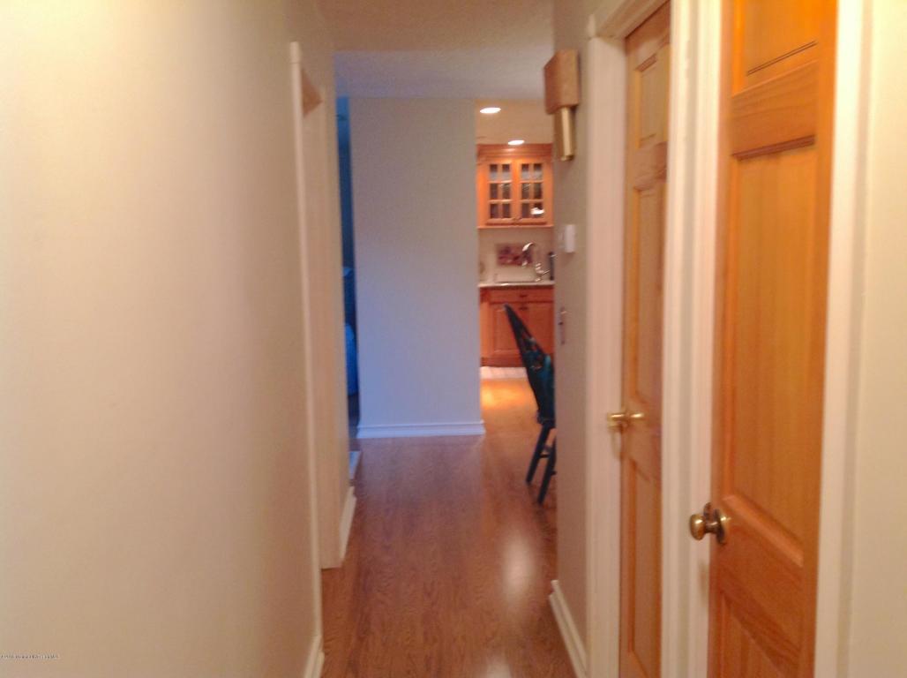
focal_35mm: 35
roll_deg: +0.4
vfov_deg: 40.6
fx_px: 916
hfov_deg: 52.7
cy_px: 339
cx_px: 454
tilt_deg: -5.4
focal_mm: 4.28
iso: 125
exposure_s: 1/15
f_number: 2.4
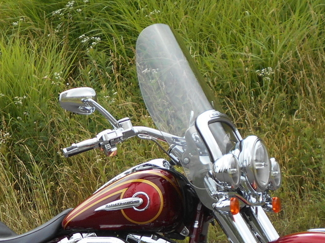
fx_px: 826
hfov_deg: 22.1
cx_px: 103
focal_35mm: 88
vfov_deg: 16.6
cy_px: 198
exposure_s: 1/320
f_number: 3.9
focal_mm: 6.7
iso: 80
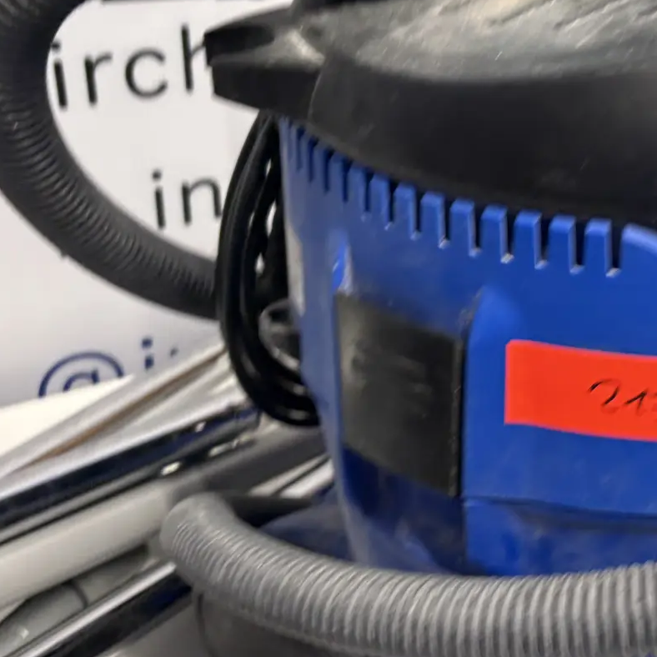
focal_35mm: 56
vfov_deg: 30.6
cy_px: 318
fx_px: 1202
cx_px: 557
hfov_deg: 29.6
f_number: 1.6
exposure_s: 1/50
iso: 125
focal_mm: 5.96
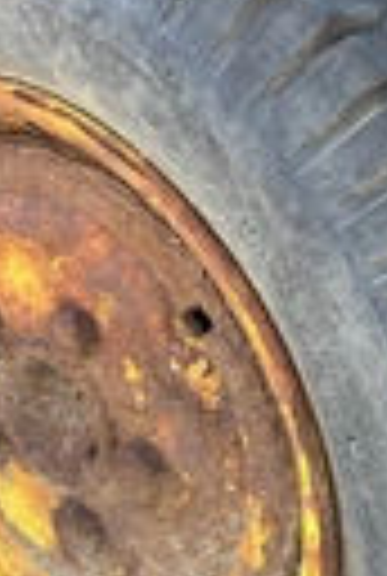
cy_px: 320
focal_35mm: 94
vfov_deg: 21.6
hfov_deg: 14.6
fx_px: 1508
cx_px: 230
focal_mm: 3
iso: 25
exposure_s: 1/122
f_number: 1.8
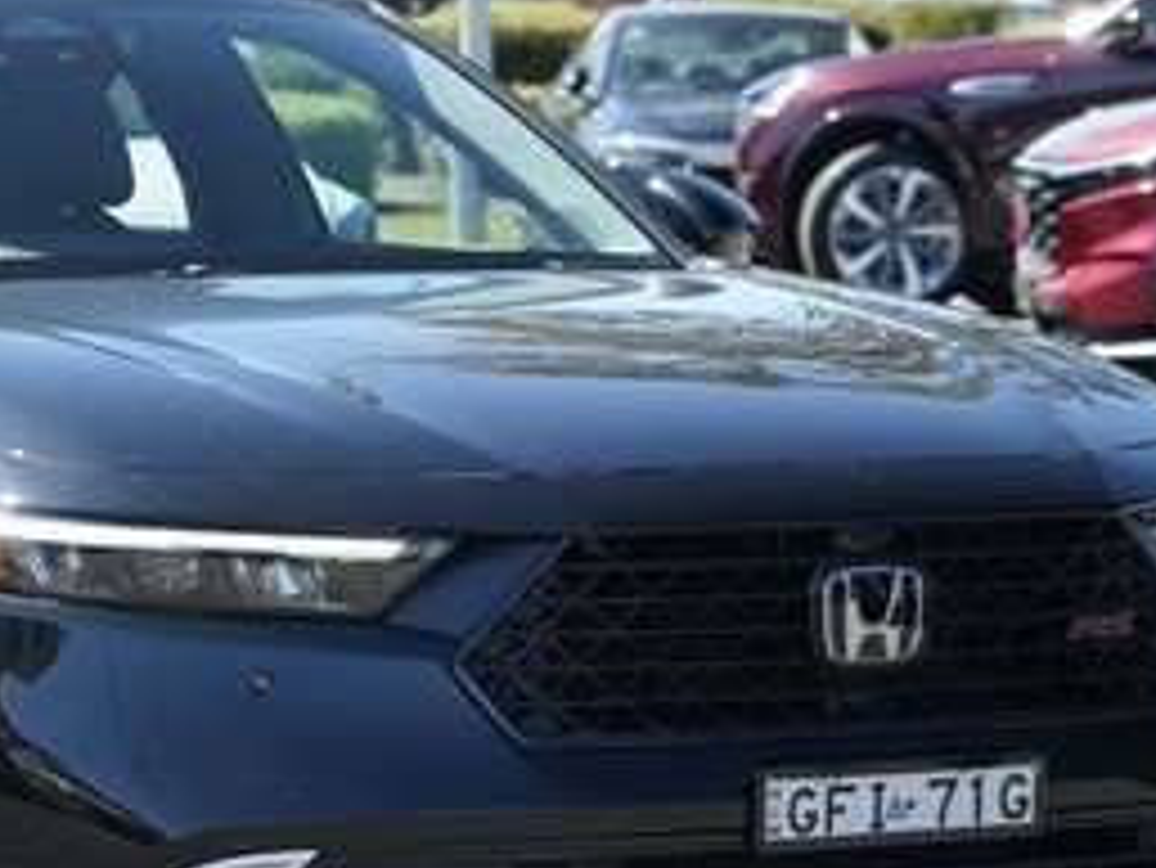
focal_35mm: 204
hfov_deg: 9.6
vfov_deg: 7.3
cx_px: 40
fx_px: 6816
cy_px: 486
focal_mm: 91
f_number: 5.6
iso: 1000
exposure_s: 1/1000
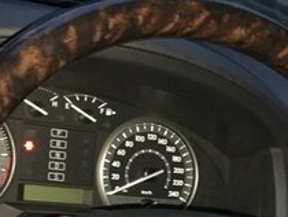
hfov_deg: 21.2
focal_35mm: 91
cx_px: 244
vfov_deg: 15.6
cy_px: 273
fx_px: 758
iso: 200
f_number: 2.2
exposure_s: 1/17
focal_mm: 4.15
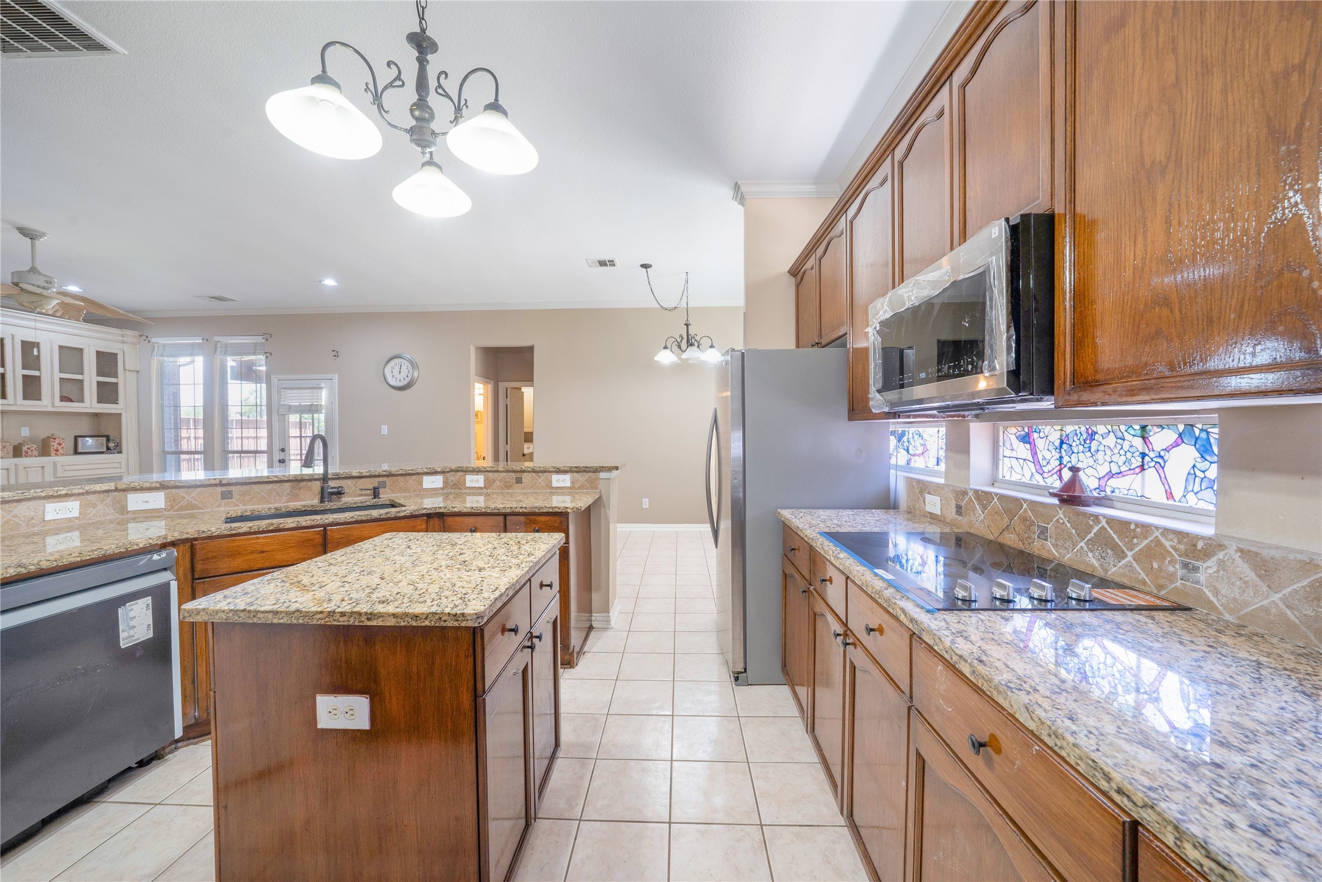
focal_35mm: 12
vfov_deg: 90.0
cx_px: 661
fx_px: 441
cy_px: 441
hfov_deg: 112.6
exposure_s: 1/15
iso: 500
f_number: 9
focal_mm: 12
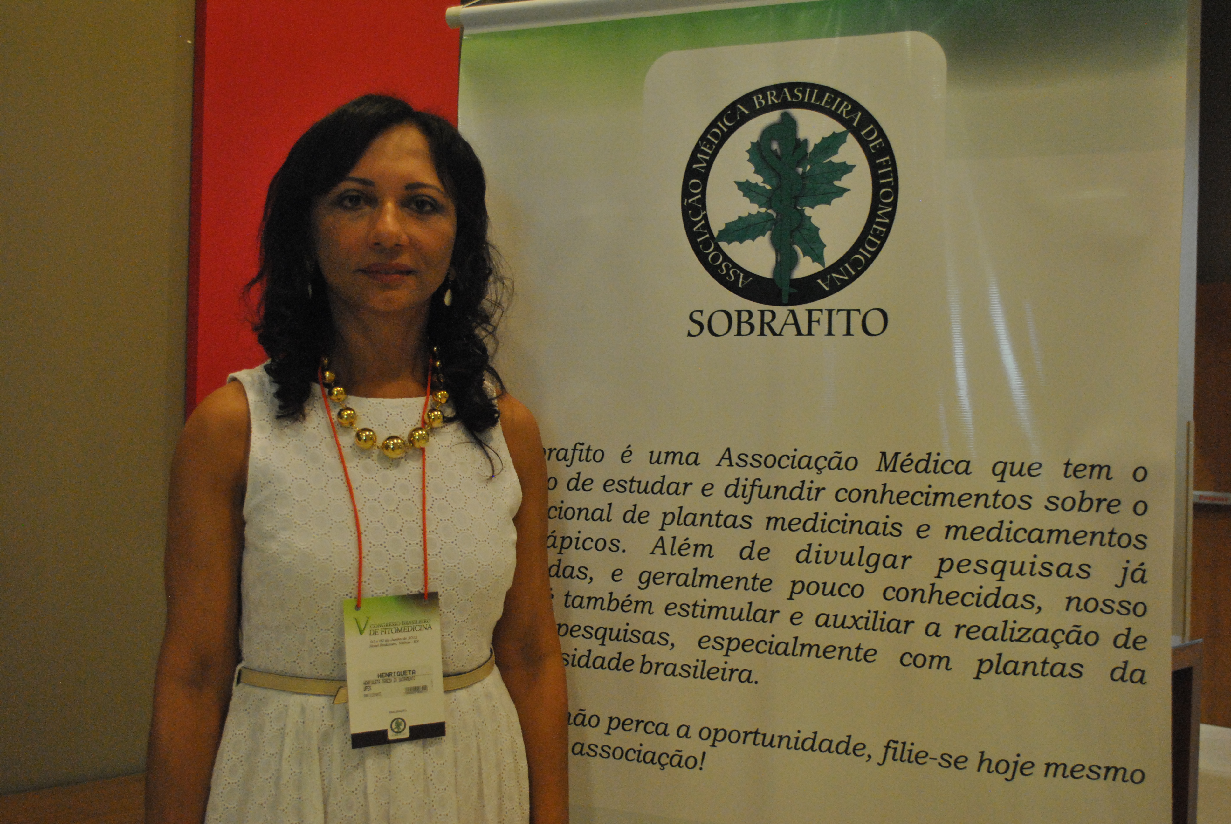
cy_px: 412
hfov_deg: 49.5
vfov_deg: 34.3
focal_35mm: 39
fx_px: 1335
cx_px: 616
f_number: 4.2
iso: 1000
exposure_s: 1/30
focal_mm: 26
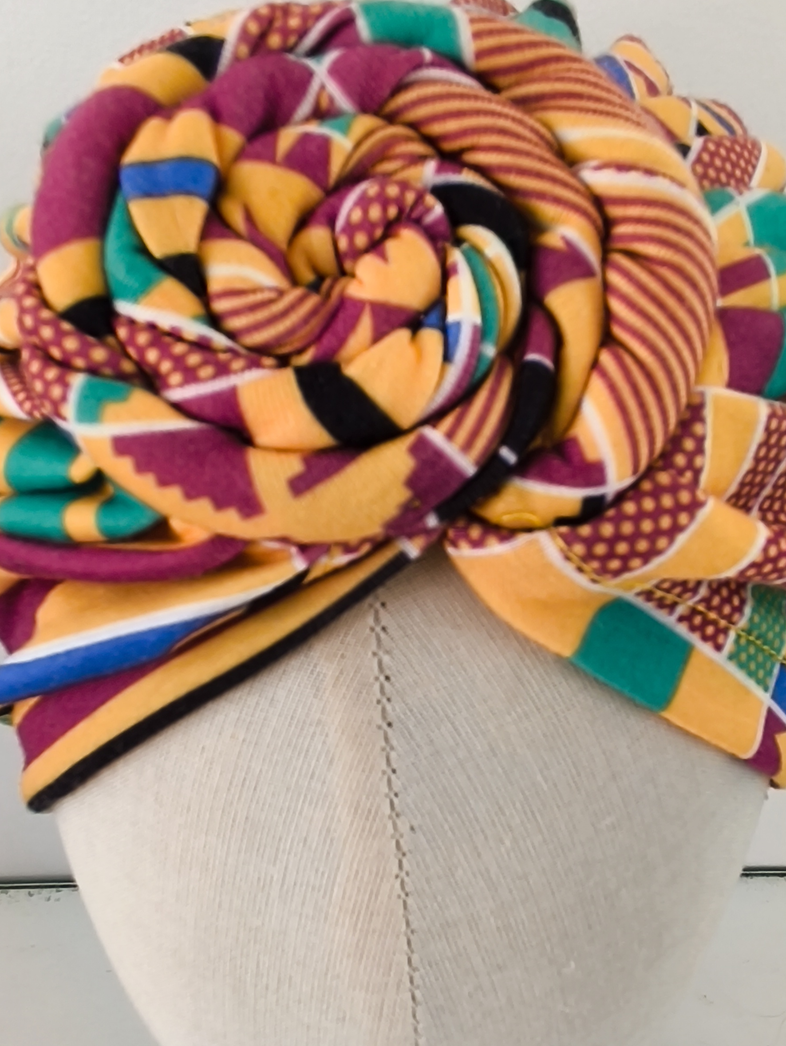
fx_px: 968
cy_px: 581
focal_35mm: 32
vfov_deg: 56.7
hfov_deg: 44.2
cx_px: 418
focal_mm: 1.65
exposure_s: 1/30
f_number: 2.2
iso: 50
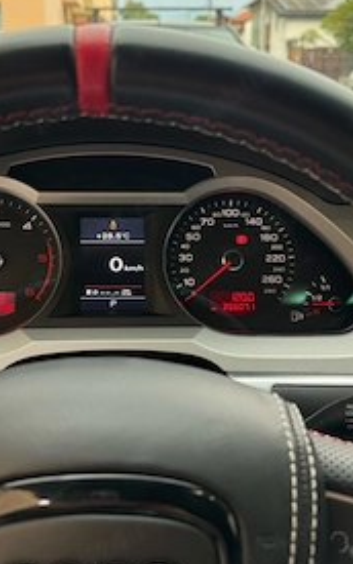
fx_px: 569
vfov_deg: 52.7
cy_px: 265
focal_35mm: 37
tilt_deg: -19.9
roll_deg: +0.5
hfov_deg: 34.3
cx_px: 138
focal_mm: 6.76
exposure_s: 1/121
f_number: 1.78
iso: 200
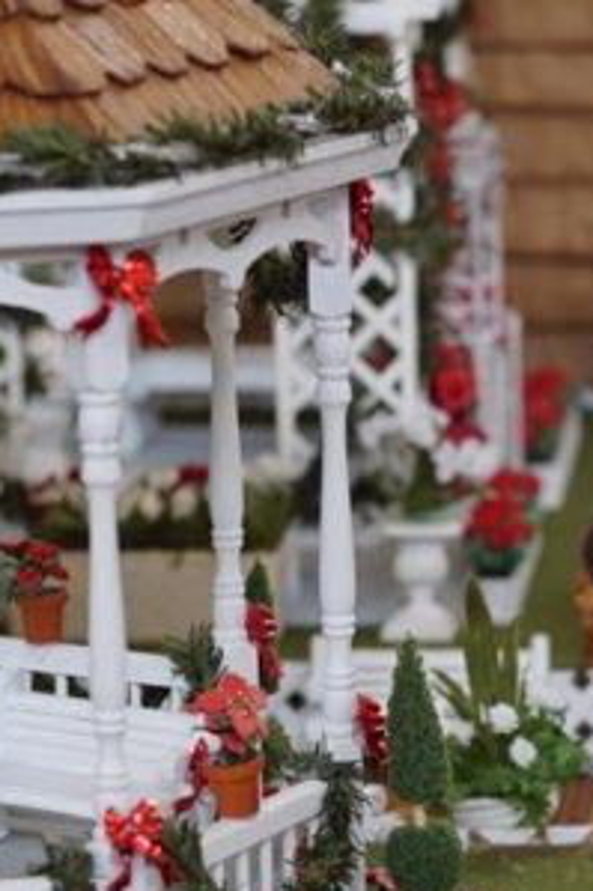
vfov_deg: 10.2
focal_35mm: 201
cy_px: 623
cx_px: 662
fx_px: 4972
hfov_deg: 6.8
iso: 1600
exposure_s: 1/160
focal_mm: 50
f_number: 3.5
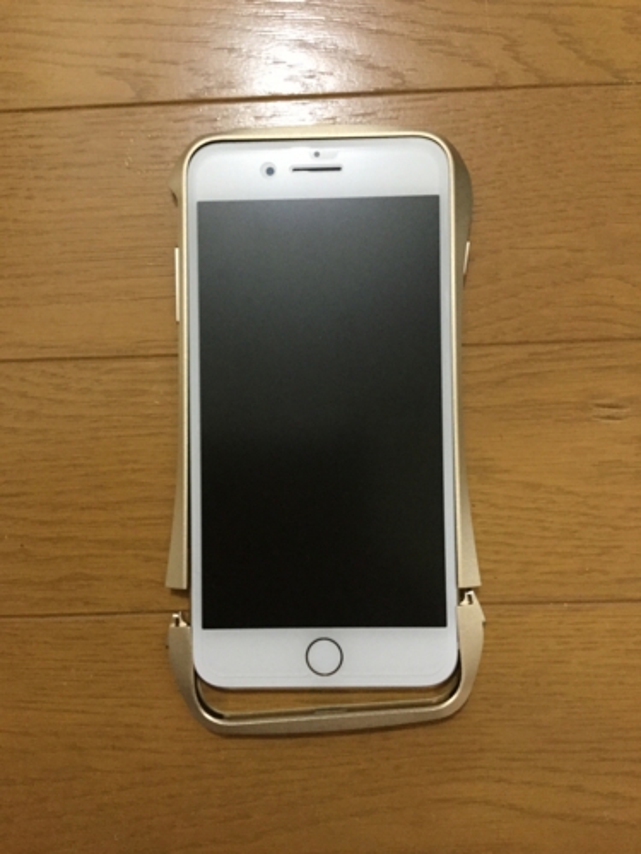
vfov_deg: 58.4
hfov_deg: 45.4
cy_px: 427
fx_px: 765
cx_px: 320
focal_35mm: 31
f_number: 2.4
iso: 250
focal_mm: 3.3
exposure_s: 1/15
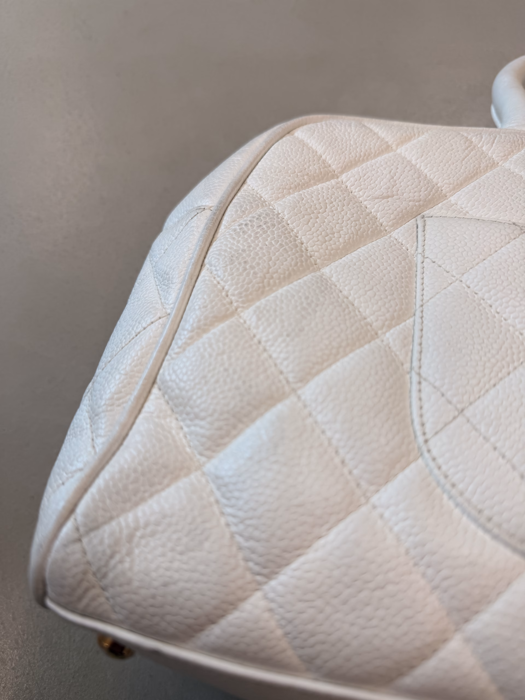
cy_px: 350
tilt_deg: -66.6
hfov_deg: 56.8
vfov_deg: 71.6
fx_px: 485
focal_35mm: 24
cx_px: 262
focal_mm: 6.76
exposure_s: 1/142
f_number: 1.78
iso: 50
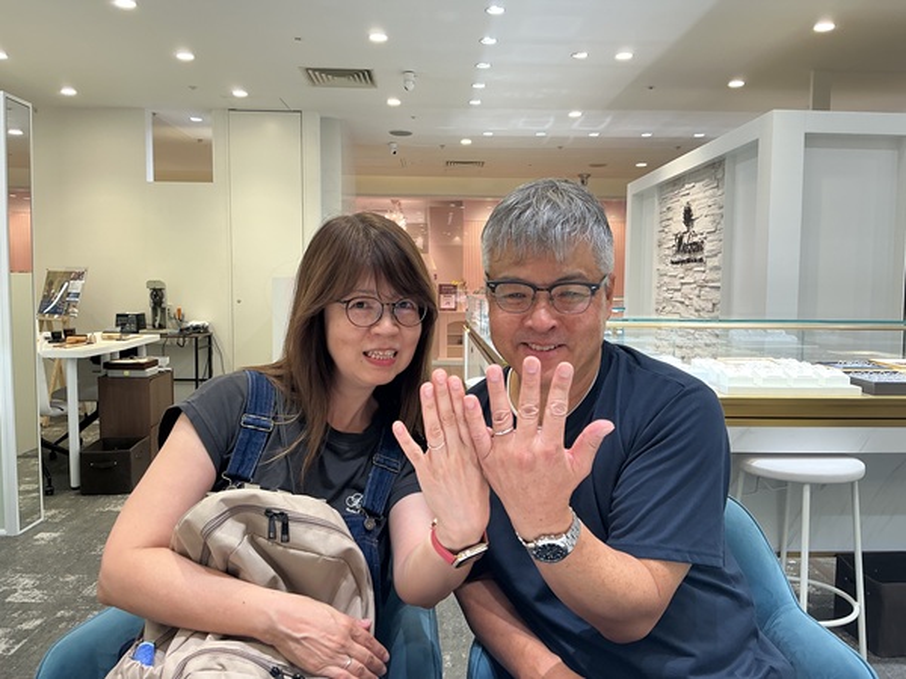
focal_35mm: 29
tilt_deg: -3.5
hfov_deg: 61.7
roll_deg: -0.6
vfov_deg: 48.2
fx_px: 759
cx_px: 453
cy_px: 340
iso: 40
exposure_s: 1/60
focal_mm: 3
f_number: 1.8
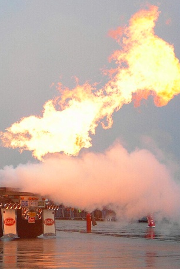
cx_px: -13
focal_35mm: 64
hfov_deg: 20.4
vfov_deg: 31.4
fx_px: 480
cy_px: 133
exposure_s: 1/2500
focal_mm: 28
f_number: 3.5
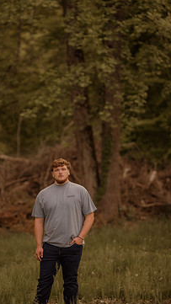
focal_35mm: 111
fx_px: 895
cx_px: 56
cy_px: 168
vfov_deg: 19.3
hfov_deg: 10.9
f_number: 1.6
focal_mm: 85
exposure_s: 1/320
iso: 125
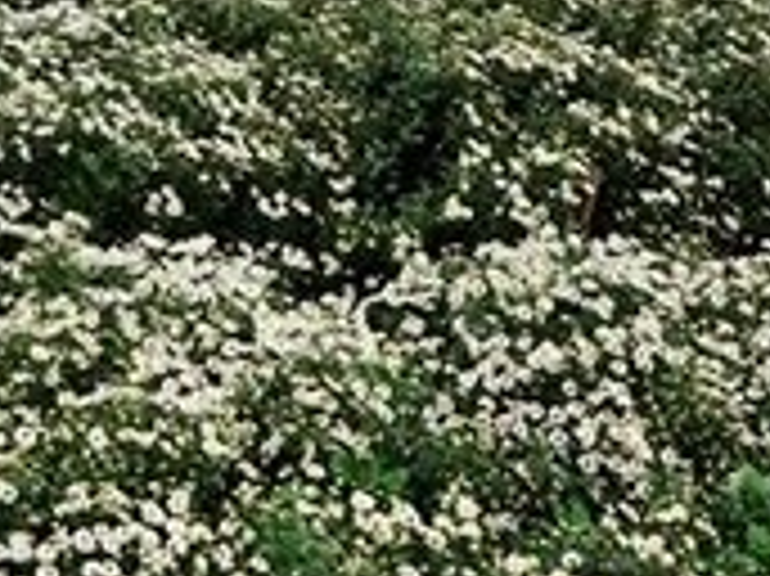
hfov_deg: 23.8
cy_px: 18
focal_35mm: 81
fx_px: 1801
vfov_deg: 17.8
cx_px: 158
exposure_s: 1/100
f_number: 4
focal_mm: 8.8
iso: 125
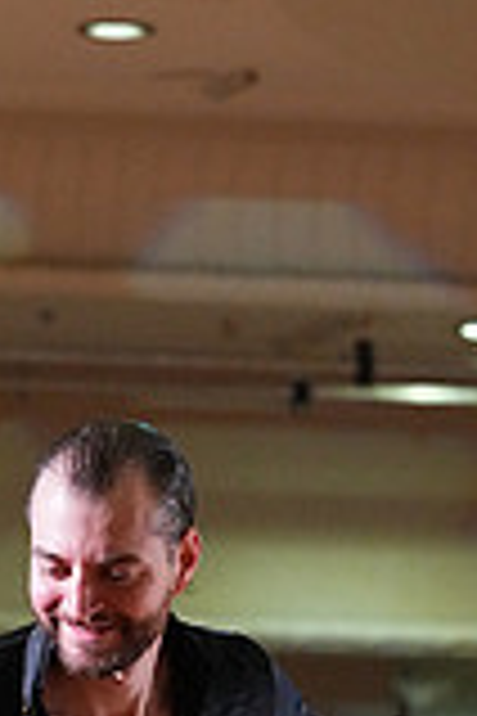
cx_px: -304
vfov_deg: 3.8
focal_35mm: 543
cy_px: 1265
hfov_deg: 2.5
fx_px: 10791
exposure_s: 1/400
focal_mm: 149
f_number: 5
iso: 8000
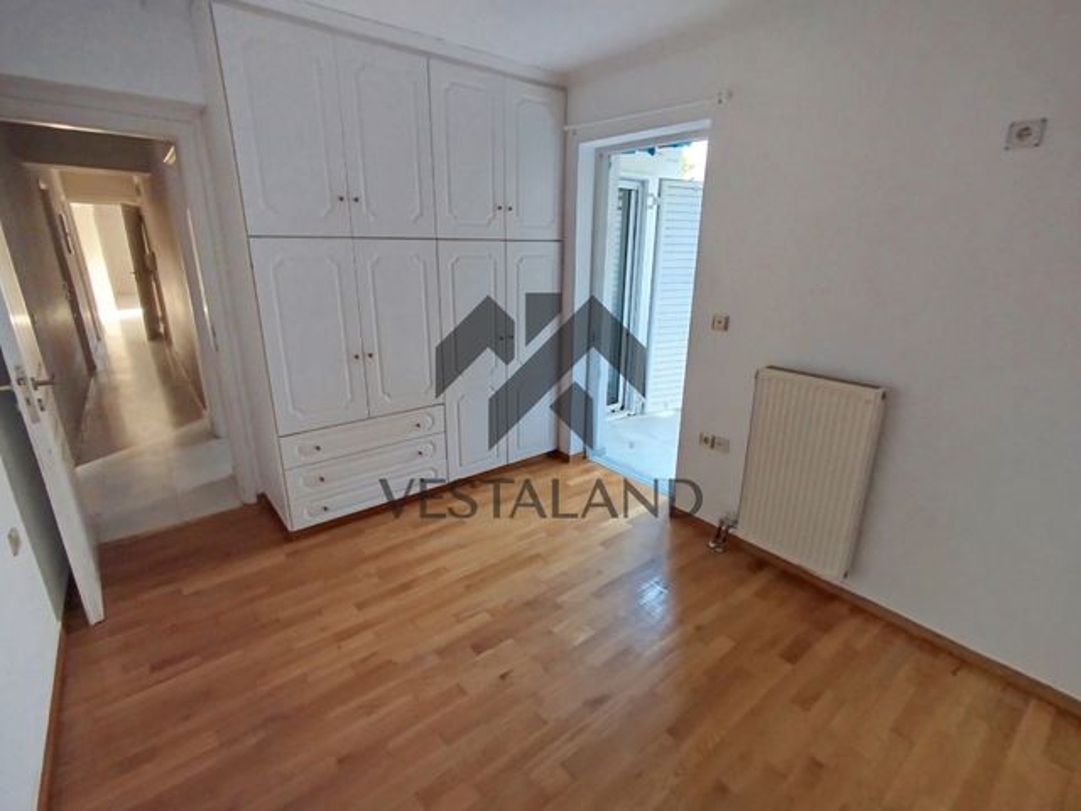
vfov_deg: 81.7
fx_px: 468
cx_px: 540
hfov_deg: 98.2
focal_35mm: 15
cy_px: 406
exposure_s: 1/33
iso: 250
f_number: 2.2
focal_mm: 1.65
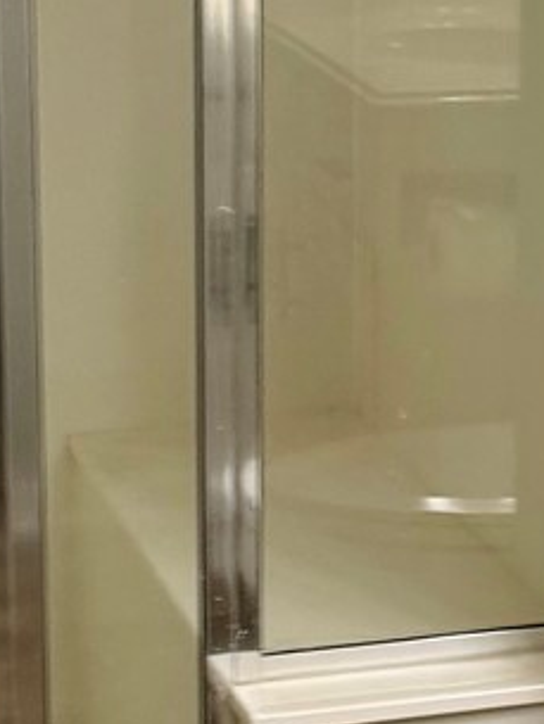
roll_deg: -1.7
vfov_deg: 12.3
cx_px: 387
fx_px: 3371
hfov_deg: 9.2
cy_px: 358
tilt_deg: -15.1
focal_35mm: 161
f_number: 1.78
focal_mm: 6.76
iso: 100
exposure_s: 1/60
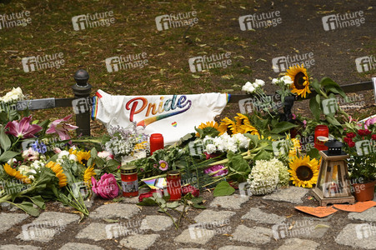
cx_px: 188
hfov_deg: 19.5
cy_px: 125
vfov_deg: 13.0
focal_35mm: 105
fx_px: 1096
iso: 640
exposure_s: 1/400
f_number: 10
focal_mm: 105
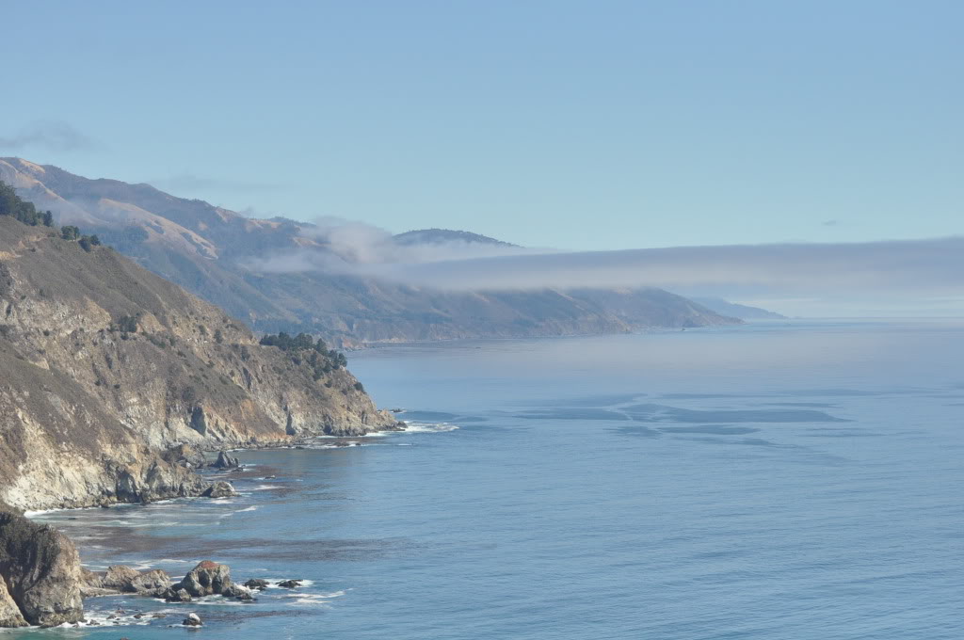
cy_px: 320
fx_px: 2808
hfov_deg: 19.5
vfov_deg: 13.0
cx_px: 482
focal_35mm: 105
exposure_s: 1/4000
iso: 640
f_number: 5
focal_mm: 70
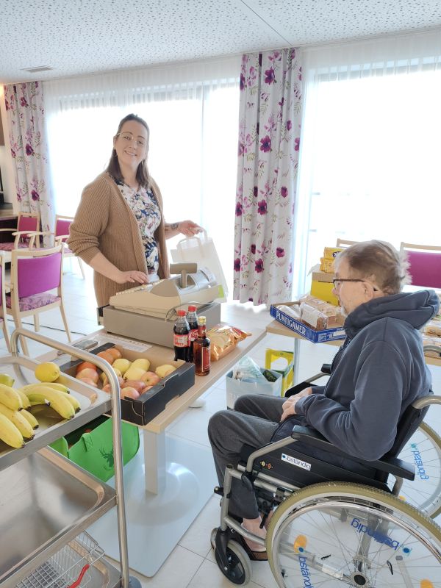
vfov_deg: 71.6
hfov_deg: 56.8
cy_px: 294
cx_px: 220
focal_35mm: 24
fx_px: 408
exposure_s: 1/50
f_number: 1.88
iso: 1850
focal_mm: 5.56
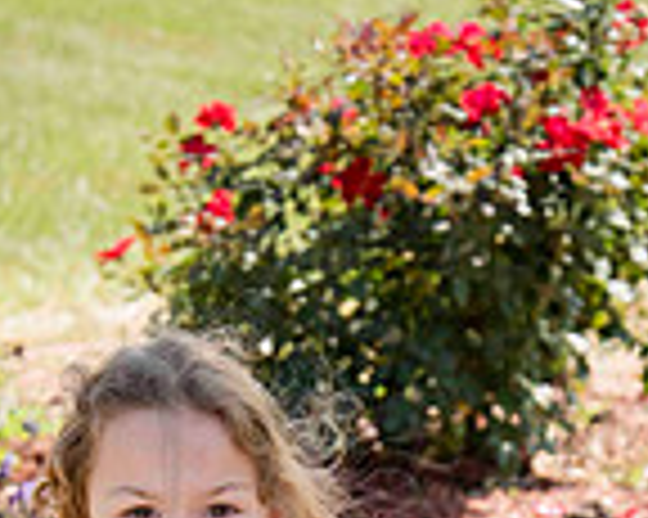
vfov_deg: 9.1
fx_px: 3143
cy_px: 847
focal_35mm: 164
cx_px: 378
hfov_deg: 11.8
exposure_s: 1/500
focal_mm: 56
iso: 400
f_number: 5.6
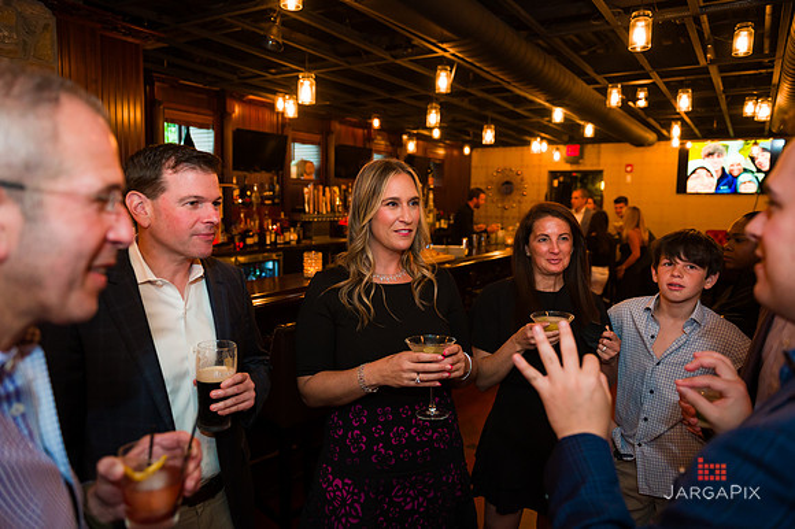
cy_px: 265
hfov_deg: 73.7
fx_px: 530
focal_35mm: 24
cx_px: 398
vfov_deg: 53.0
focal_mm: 24
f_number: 3.2
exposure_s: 1/200
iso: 1600
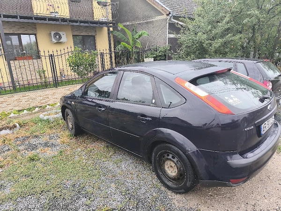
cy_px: 106
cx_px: 140
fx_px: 187
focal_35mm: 23
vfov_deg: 58.9
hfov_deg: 73.9
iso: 50
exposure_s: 1/156
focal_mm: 6.14
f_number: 1.65
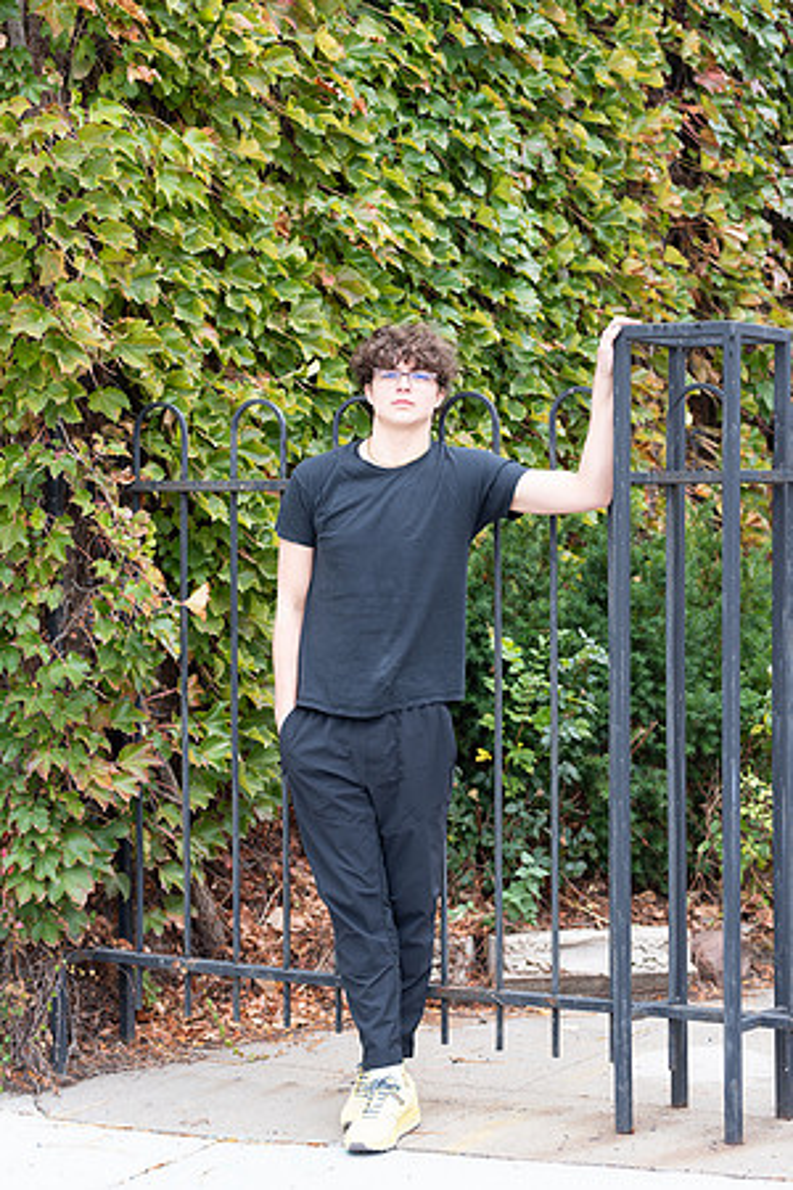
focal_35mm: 85
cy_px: 595
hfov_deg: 16.1
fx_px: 2808
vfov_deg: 23.9
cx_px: 396
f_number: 3.5
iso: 160
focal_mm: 85
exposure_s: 1/125
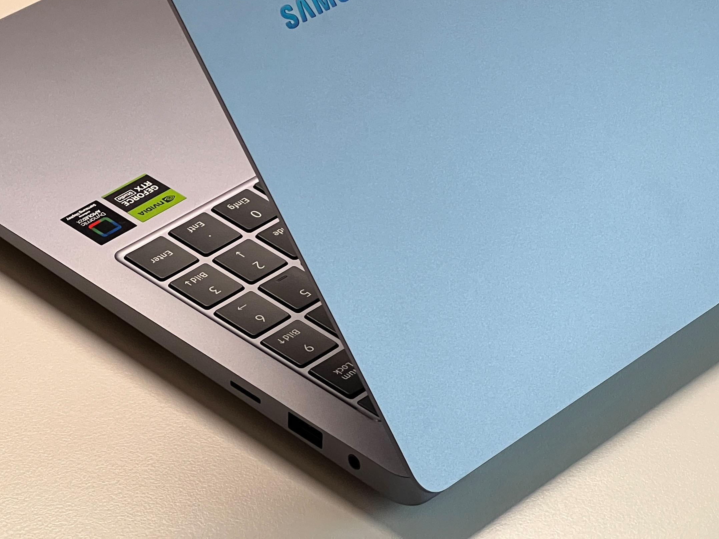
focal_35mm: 144
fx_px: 2991
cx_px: 352
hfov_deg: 13.7
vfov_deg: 10.2
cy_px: 35
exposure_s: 1/60
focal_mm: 9
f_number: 2.8
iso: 250
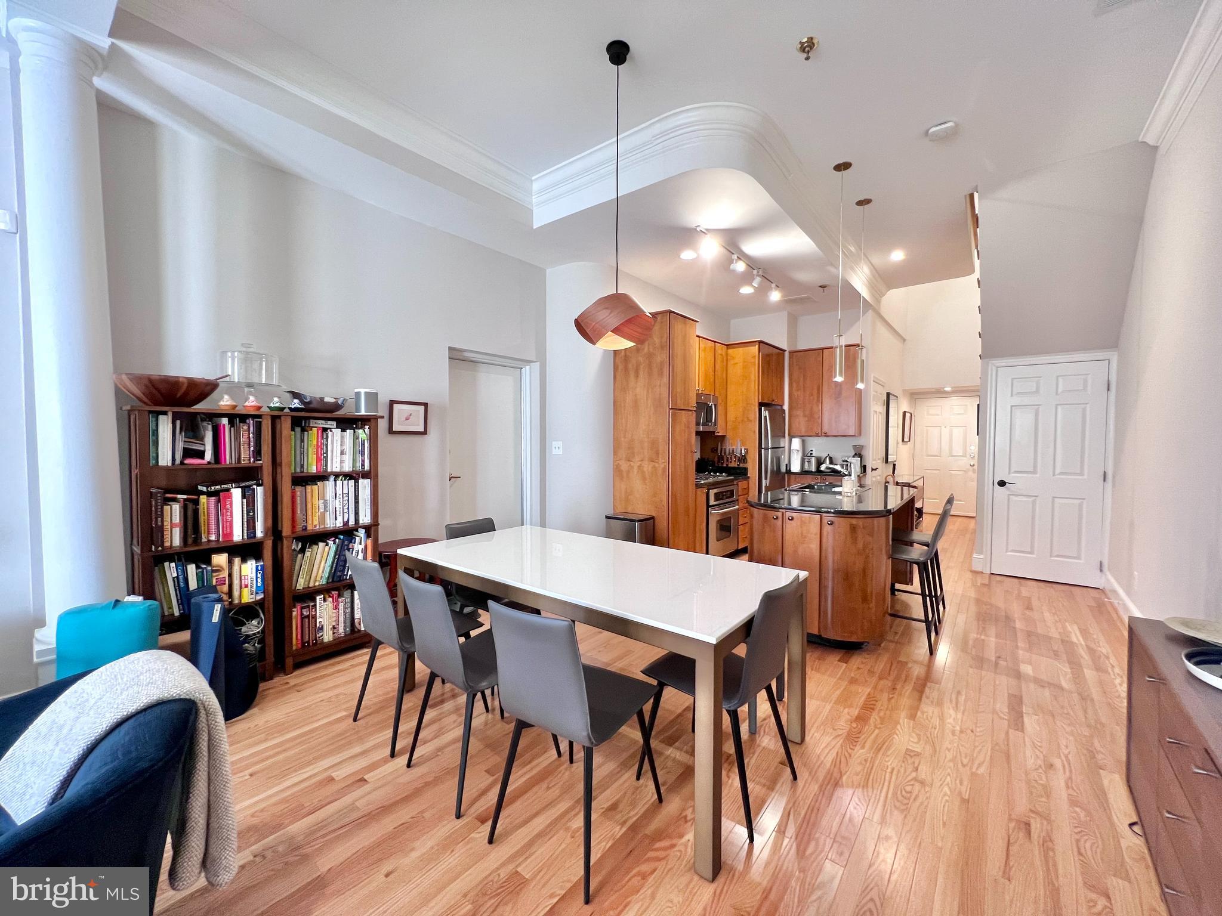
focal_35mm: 13
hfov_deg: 106.2
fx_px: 459
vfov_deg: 89.9
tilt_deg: -2.0
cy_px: 458
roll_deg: +0.1
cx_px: 611
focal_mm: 1.57
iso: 160
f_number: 1.8
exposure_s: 1/60
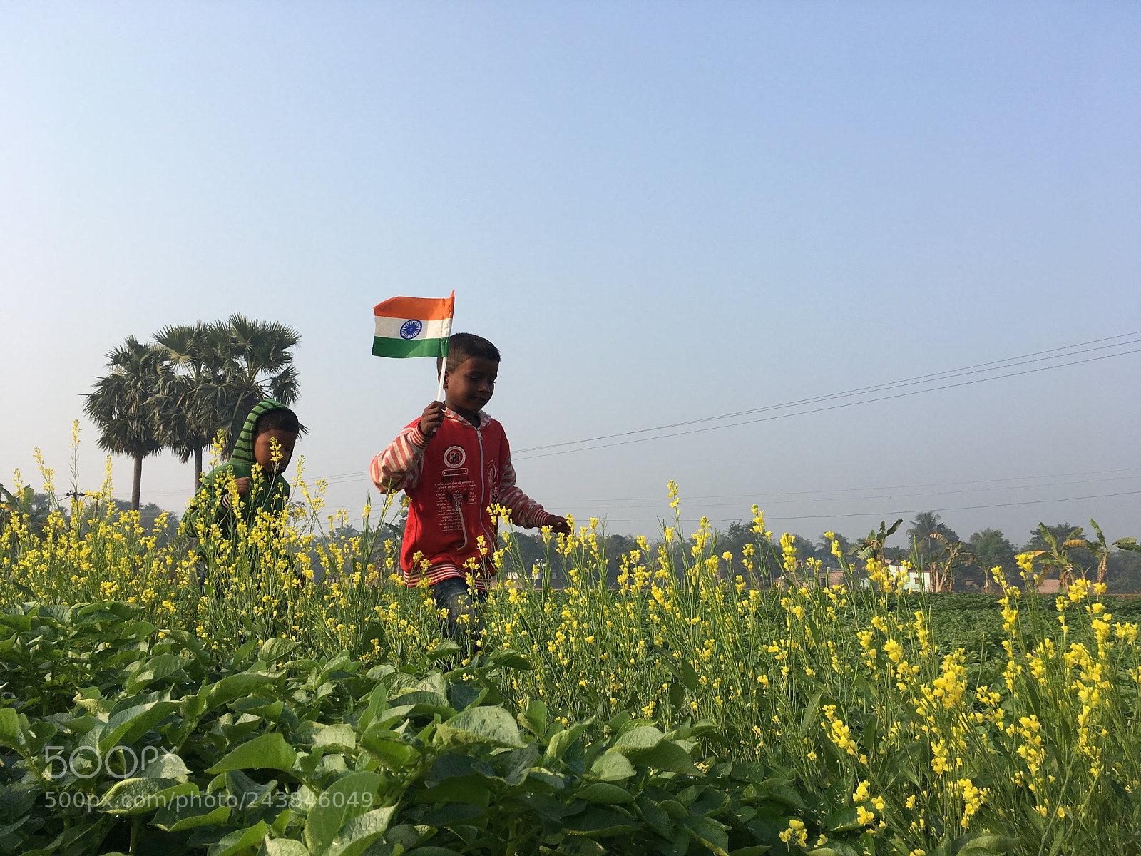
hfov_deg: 61.7
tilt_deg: +9.5
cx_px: 570
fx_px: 956
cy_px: 428
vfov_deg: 48.2
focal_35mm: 29
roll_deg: -0.6
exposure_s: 1/1115
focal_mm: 4.15
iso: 25
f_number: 2.2
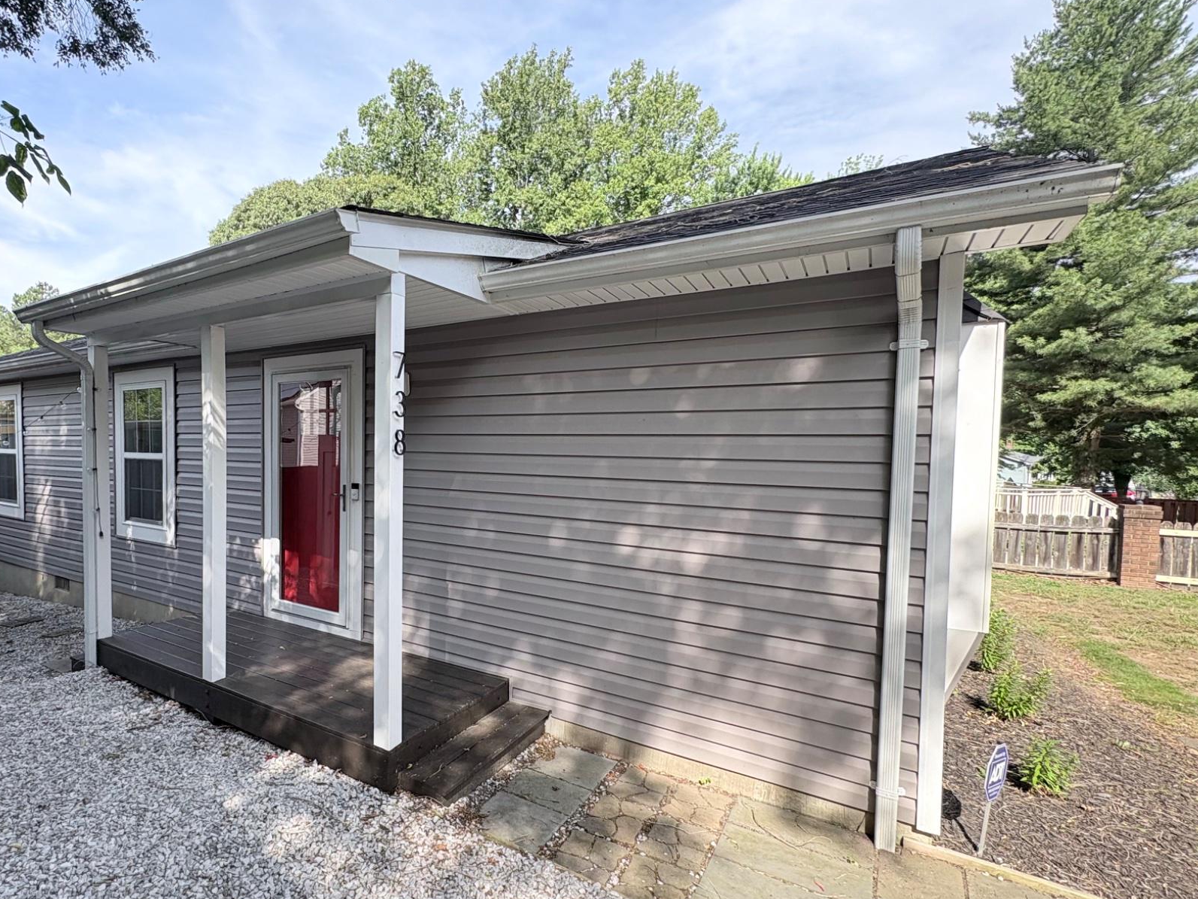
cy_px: 484
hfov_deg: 86.3
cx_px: 462
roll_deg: -0.9
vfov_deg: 71.5
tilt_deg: -3.3
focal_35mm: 18
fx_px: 623
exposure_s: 1/241
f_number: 2.2
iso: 40
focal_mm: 2.22
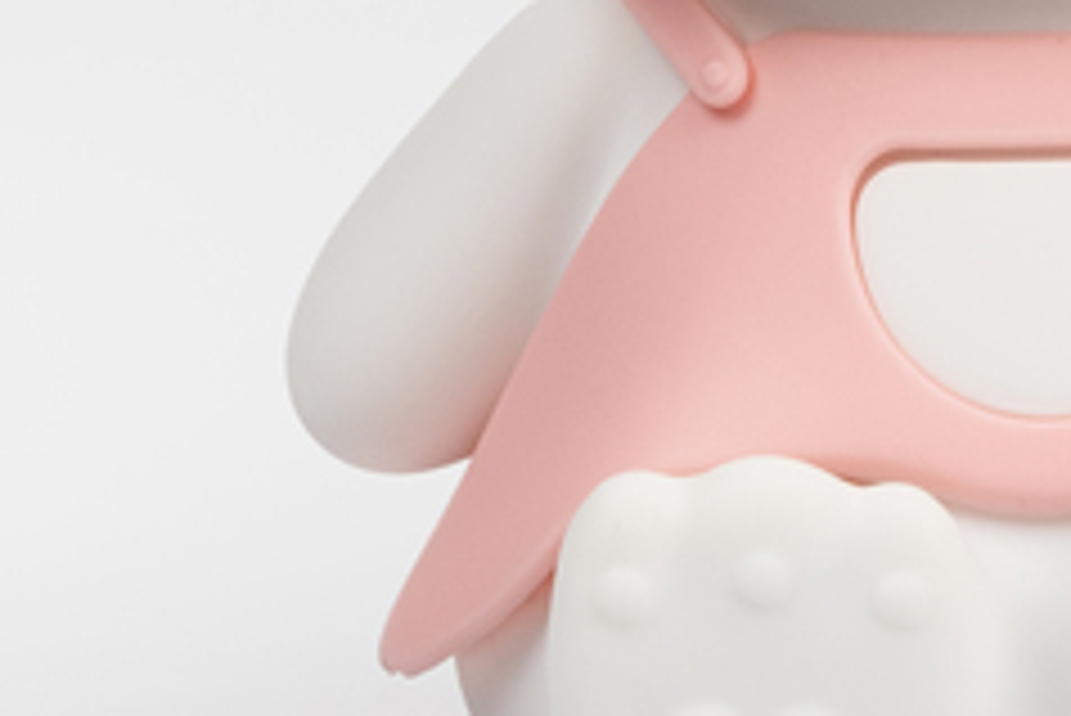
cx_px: 1987
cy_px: -203
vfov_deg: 4.4
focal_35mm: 311
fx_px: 9251
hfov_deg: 6.5
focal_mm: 65.8
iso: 400
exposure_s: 1/100
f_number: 13
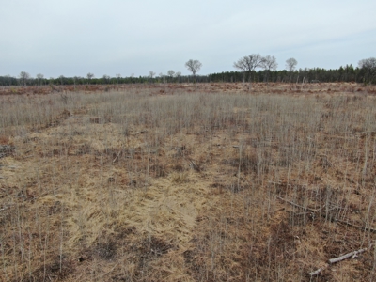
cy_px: 141
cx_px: 188
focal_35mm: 24
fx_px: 261
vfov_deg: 56.8
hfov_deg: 71.6
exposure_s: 1/1250
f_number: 2.8
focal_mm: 4.39
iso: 100
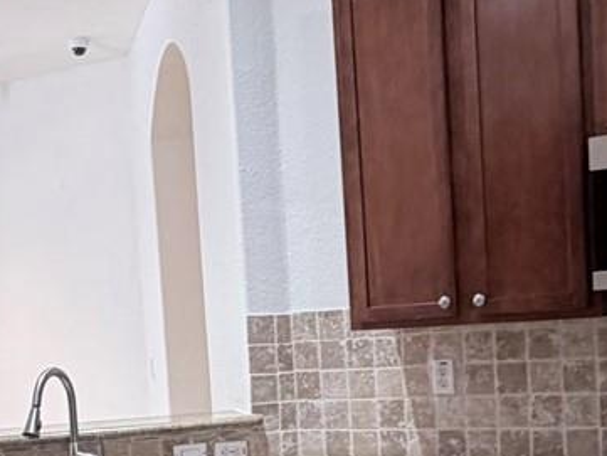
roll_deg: +5.2
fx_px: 1088
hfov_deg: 31.1
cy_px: 427
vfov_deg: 22.9
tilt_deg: -4.7
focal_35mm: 62
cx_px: 252
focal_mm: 2.22
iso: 200
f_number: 2.2
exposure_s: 1/60
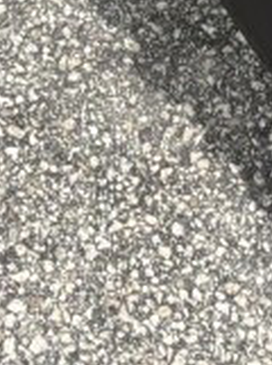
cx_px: 248
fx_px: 1956
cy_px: -286
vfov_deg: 10.1
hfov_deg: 7.9
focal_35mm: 186
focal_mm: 3
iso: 25
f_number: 1.8
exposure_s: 1/1035
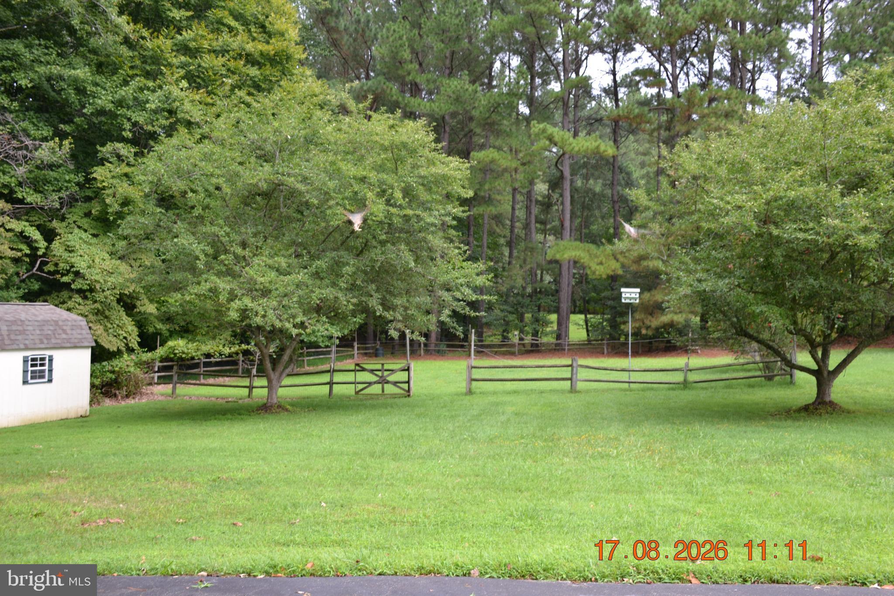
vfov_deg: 40.0
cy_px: 298
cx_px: 447
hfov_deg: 57.2
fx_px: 819
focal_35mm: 33
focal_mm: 22
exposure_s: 1/125
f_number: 5.6
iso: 140
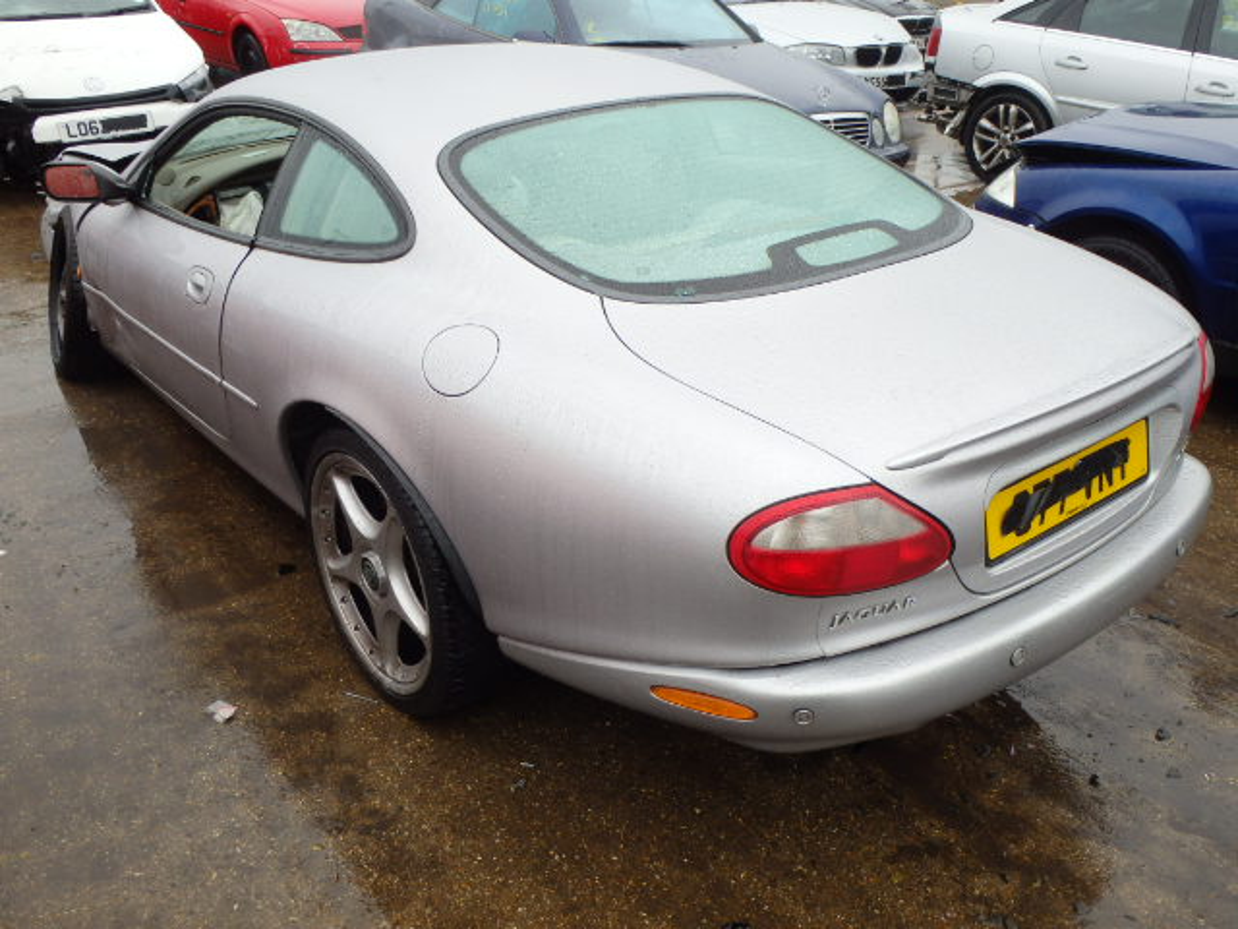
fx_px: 1144
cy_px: 464
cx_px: 619
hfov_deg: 56.8
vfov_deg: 44.2
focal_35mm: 32
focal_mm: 5.7
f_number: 4.2
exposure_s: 1/60
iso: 160
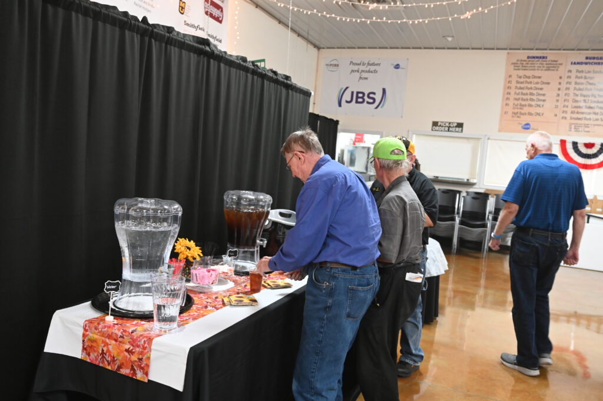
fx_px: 502
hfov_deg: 62.0
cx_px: 302
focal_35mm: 30
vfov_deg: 43.5
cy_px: 200
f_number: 4
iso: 3200
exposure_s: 1/60
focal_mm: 30
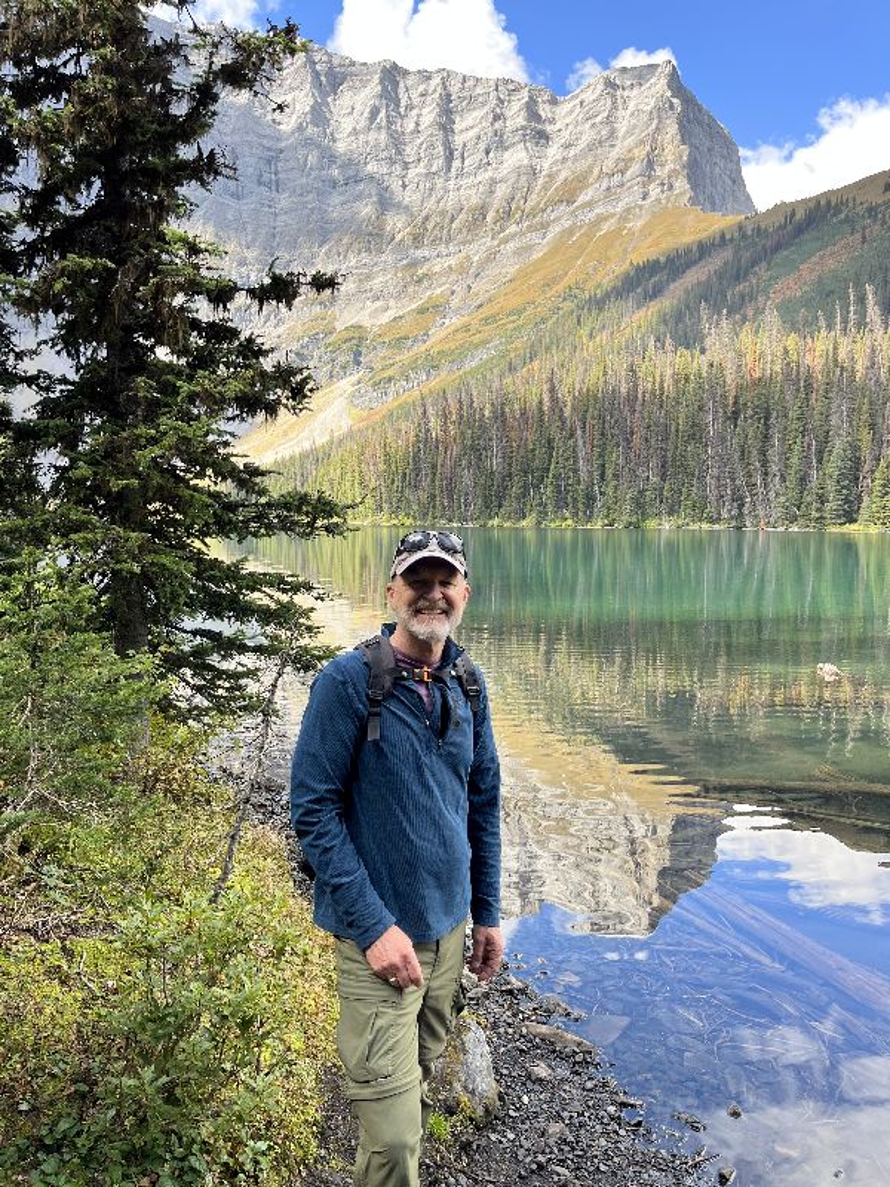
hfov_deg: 53.1
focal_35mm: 26
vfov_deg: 67.3
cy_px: 594
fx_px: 891
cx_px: 445
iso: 50
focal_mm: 5.1
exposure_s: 1/452
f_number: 1.6
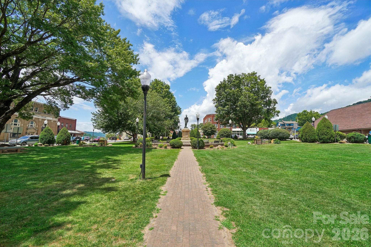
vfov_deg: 77.3
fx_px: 155
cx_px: 186
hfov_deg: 100.4
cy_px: 124
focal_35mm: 15
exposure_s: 1/250
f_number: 8
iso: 100
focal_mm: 10
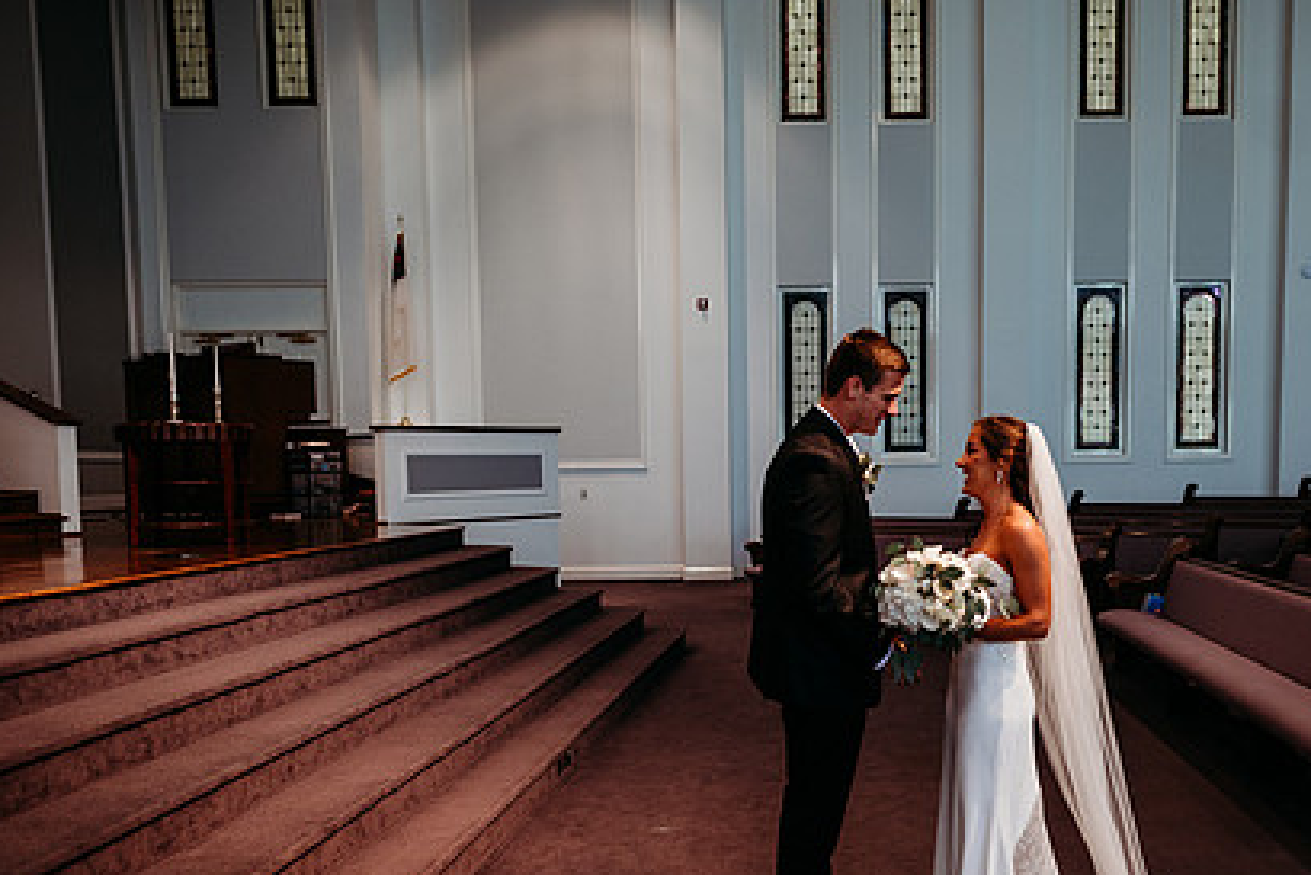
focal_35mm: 34
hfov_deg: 54.9
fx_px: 1239
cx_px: 846
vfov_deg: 38.4
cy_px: 591
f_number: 2.5
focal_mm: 24
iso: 640
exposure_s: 1/160
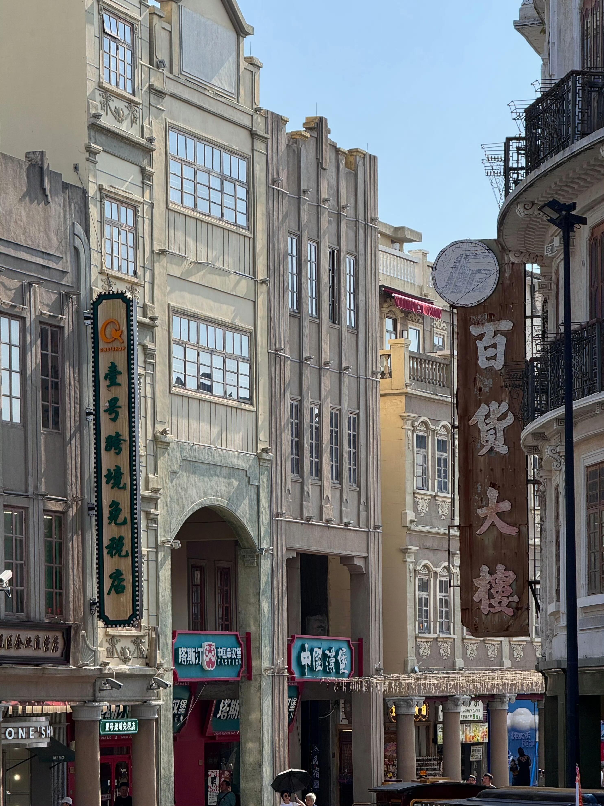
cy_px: 403
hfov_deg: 12.3
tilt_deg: +6.4
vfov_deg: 16.4
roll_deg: -0.1
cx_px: 302
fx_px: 2792
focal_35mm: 120
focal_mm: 15.66
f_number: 2.8
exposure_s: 1/1048
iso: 50
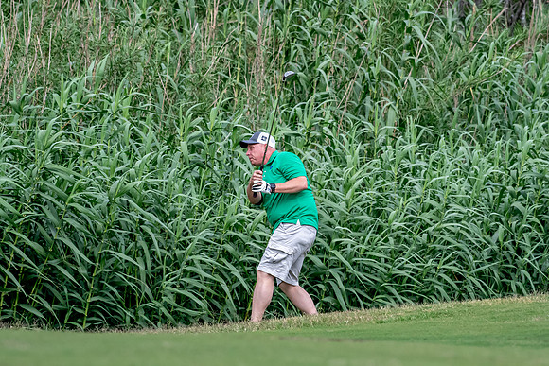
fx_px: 5720
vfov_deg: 3.7
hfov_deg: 5.5
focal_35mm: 375
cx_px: 274
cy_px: 183
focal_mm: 250
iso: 1250
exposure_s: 1/2000
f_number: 5.6
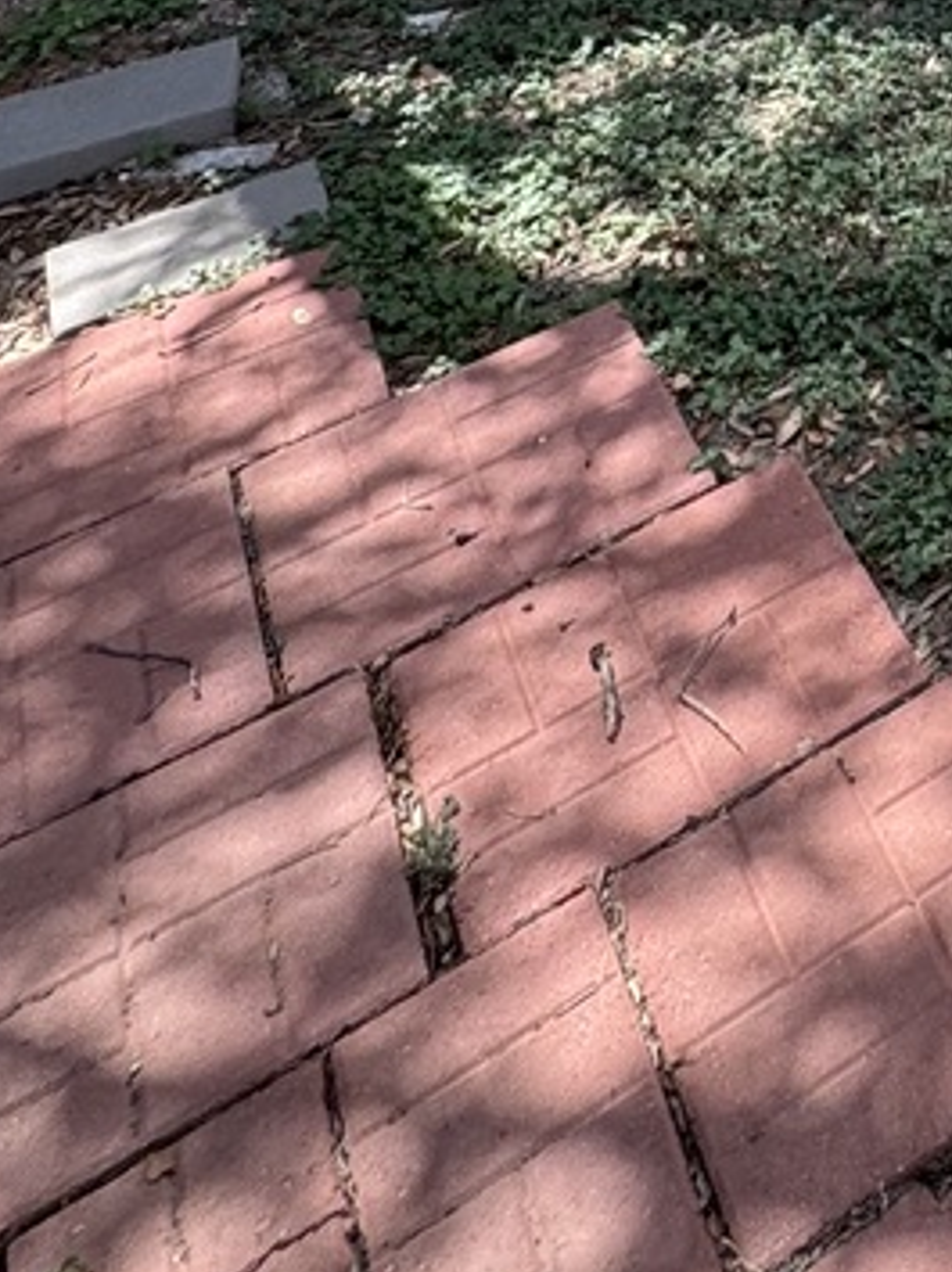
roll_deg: +0.4
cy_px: -880
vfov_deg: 23.0
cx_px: 1577
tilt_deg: -9.1
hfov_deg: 20.4
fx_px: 2093
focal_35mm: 57
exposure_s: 1/285
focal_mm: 2.22
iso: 40
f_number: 2.2
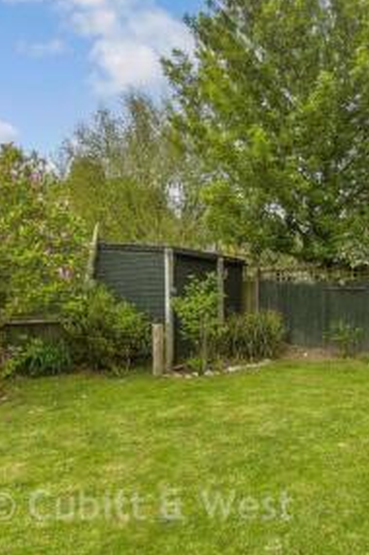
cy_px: 294
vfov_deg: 71.5
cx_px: 287
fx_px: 385
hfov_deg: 48.7
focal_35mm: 25
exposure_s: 1/80
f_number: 8
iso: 160
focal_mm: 10
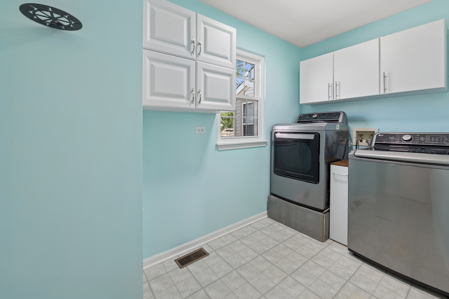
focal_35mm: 14
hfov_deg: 104.3
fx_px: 175
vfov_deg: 81.2
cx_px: 224
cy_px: 150
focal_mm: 14
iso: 200
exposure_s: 1/25
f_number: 8
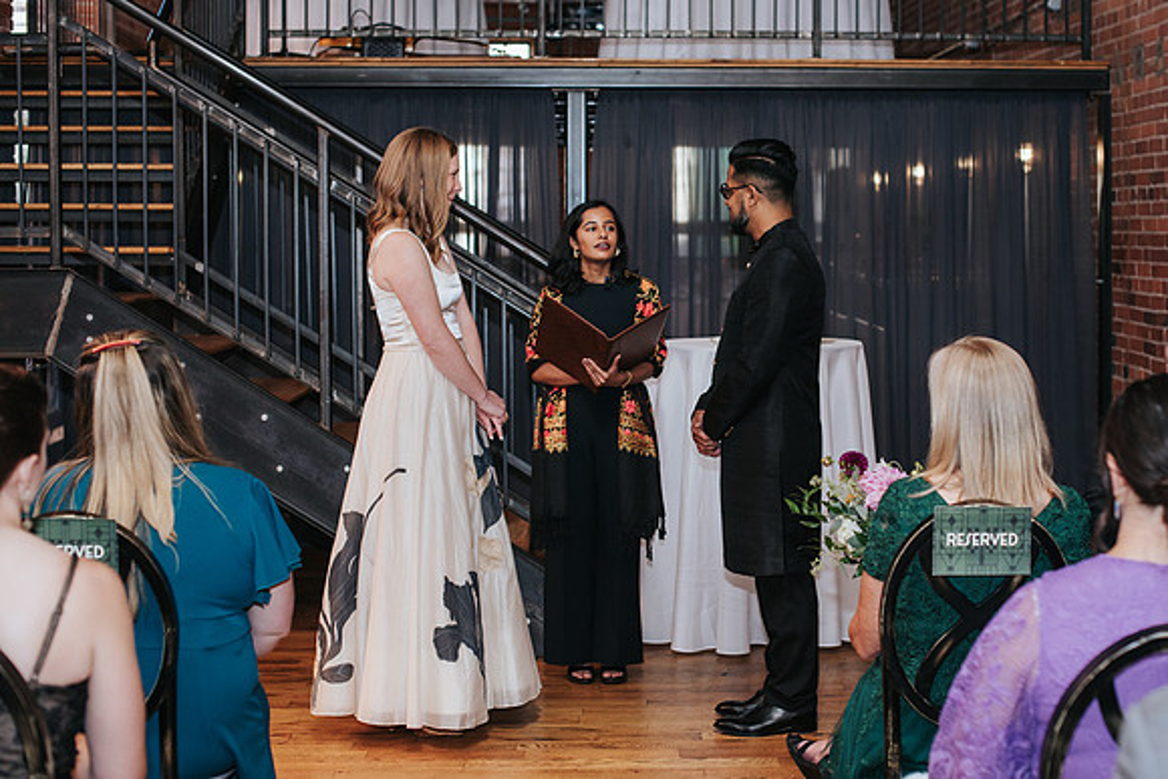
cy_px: 350
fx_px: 1928
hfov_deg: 33.6
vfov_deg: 22.8
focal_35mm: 59
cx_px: 682
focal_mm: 50
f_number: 3.2
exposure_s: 1/200
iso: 800
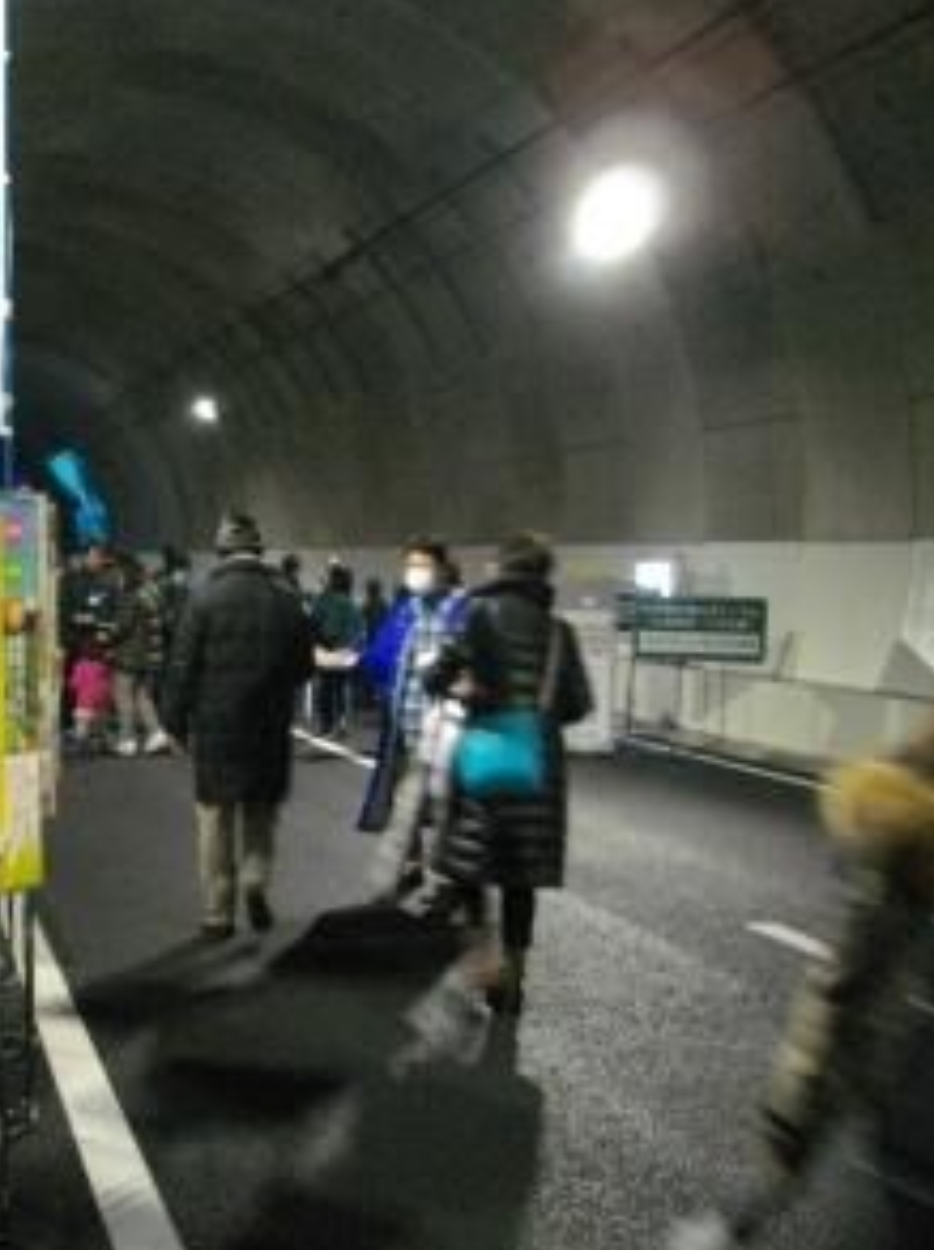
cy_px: 700
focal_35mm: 49
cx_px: 158
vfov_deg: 38.9
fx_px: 1767
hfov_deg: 28.8
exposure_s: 1/13
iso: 800
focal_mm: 5.7
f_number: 2.9
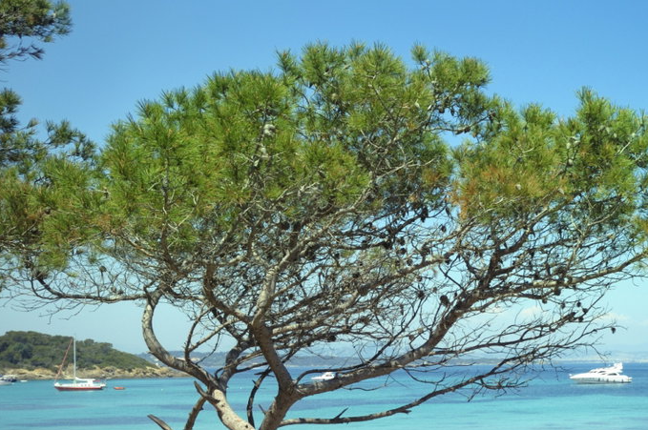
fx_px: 953
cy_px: 364
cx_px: 565
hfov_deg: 35.6
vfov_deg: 24.9
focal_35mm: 53
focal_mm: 20
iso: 200
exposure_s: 1/400
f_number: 7.1
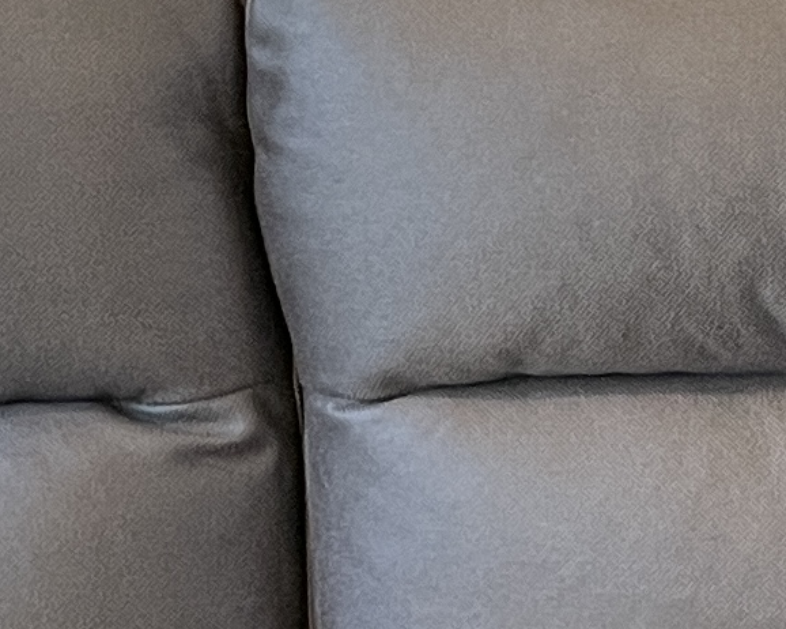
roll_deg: +0.8
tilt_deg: -29.5
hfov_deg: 10.5
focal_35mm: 177
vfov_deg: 8.6
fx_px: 4116
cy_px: 771
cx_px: 1232
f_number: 1.6
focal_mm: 4.2
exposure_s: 1/60
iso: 160
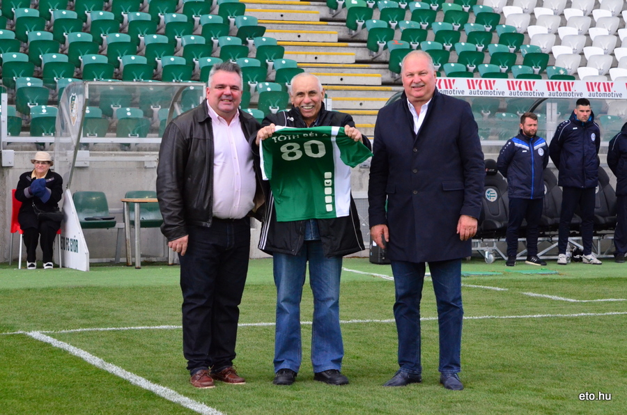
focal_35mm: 105
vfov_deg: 13.0
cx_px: 314
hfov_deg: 19.5
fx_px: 1825
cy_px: 208
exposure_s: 1/1000
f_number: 6.3
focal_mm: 70
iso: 3200
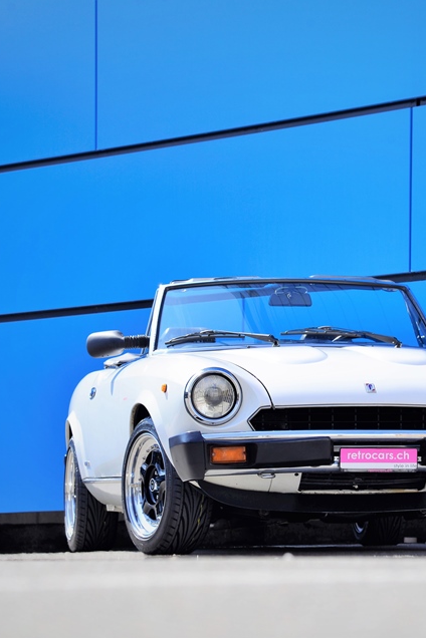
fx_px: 3212
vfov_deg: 11.4
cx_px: 305
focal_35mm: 181
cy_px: 320
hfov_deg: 7.6
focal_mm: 120
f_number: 7.1
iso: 160
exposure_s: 1/320
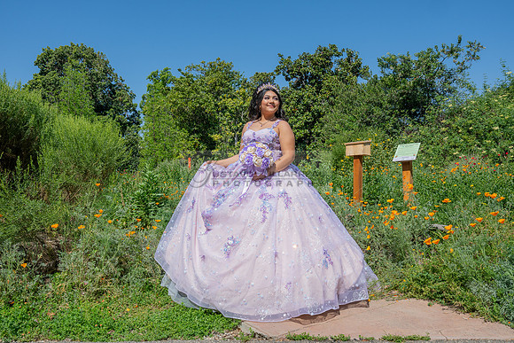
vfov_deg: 43.6
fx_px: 428
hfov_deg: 61.9
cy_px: 172
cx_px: 257
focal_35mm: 30
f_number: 16
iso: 200
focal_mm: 30
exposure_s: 1/200
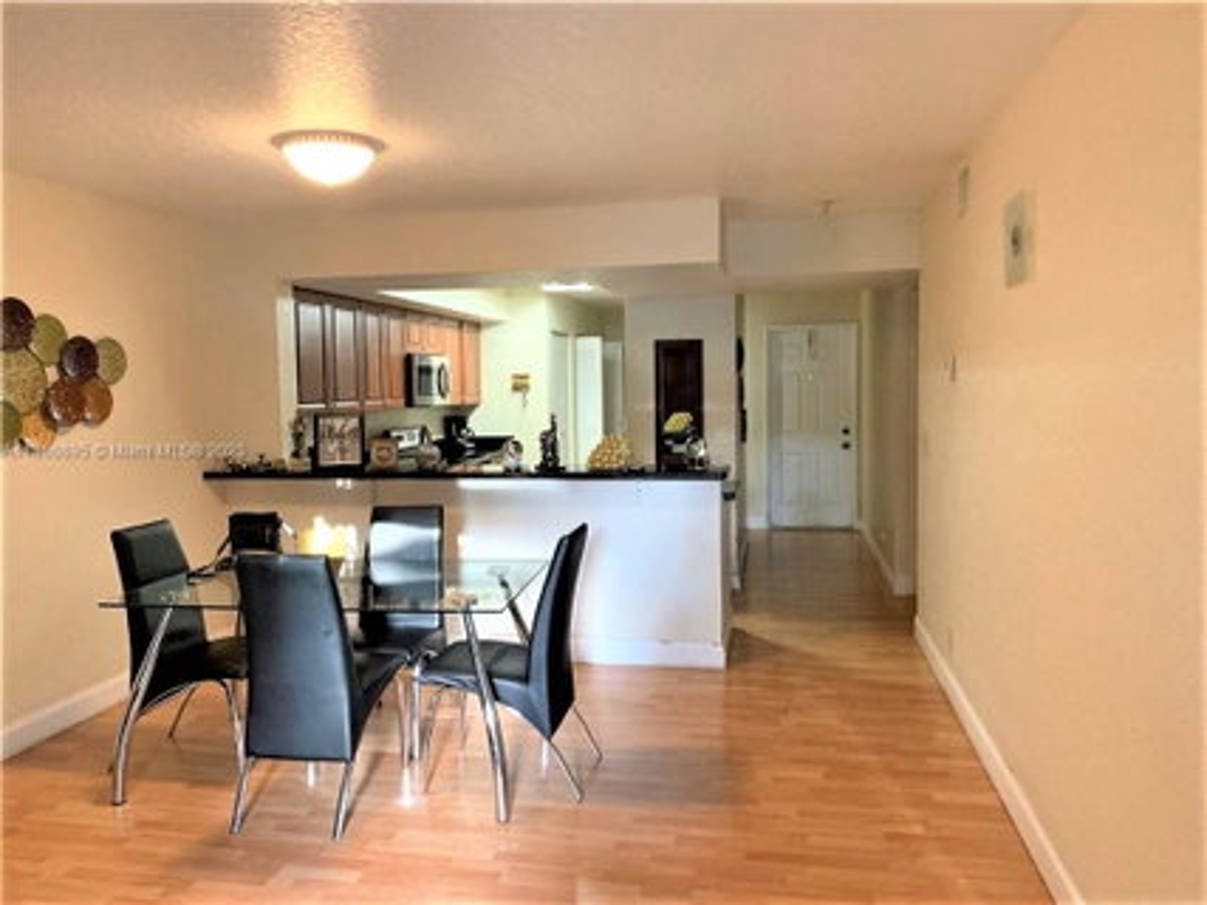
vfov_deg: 53.0
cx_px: 604
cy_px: 452
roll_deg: +1.1
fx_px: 906
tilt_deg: -2.9
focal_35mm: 26
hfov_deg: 67.3
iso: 400
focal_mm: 4.25
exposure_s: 1/40
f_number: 1.8
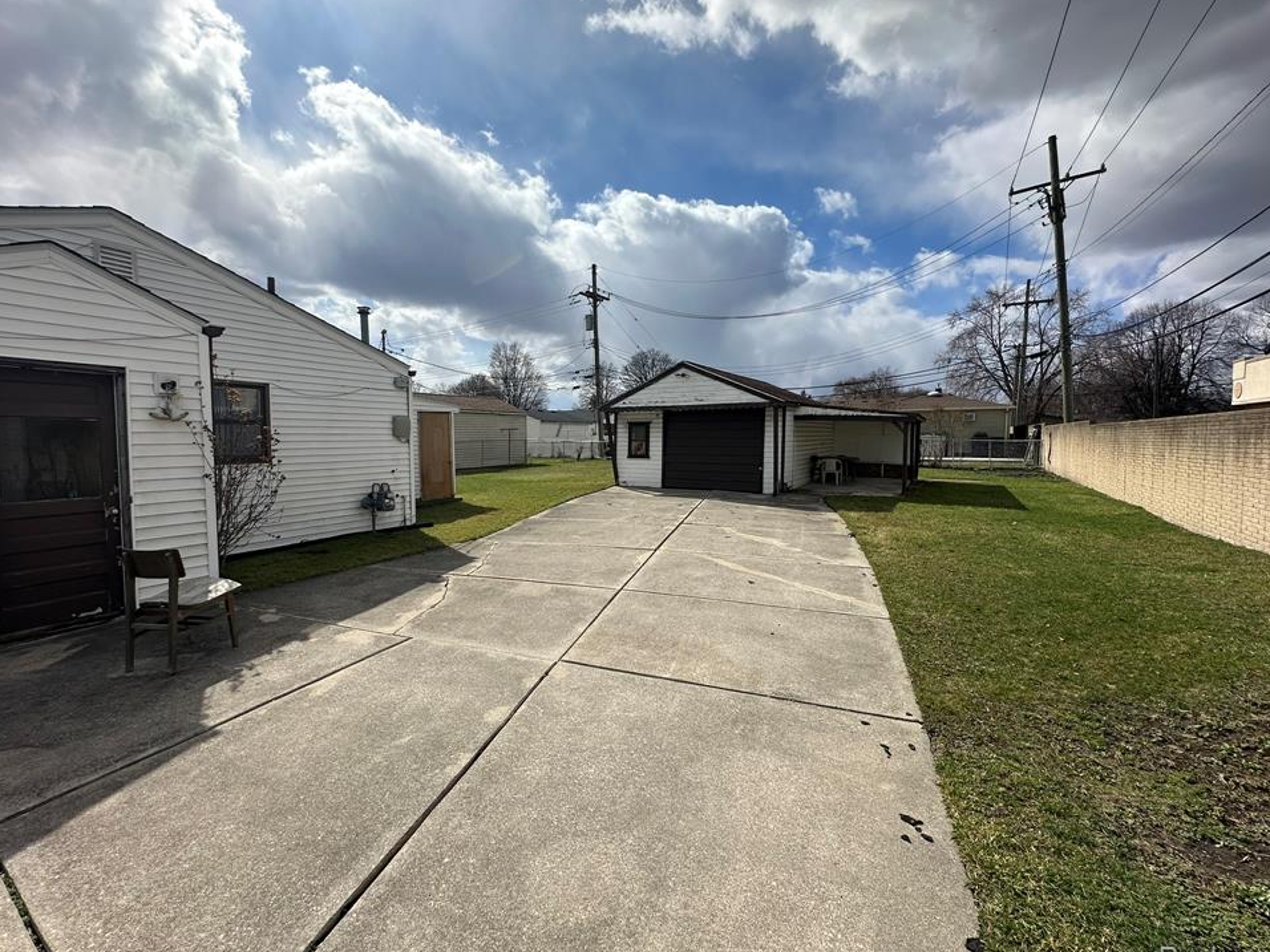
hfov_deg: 98.1
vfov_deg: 81.7
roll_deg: +0.4
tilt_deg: -3.3
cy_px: 469
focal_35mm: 15
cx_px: 614
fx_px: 550
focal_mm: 2.22
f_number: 2.2
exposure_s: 1/3610
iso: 40
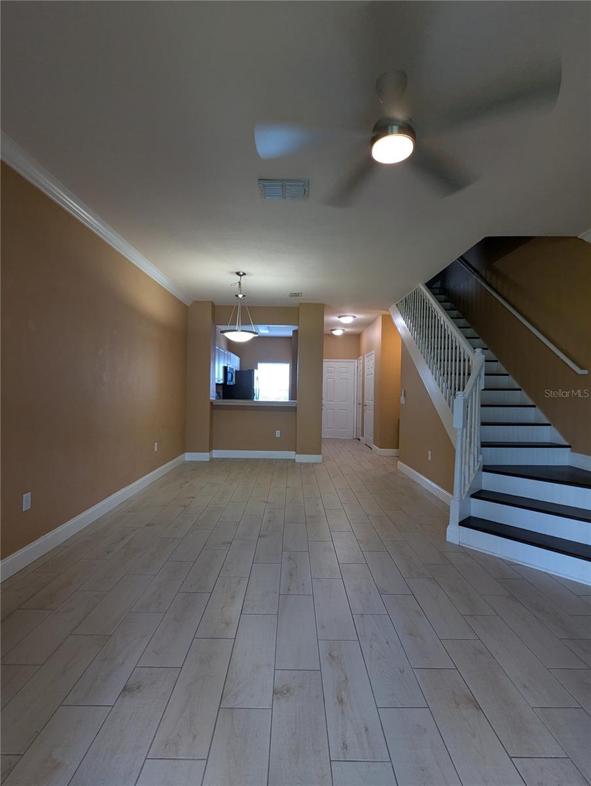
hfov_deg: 78.2
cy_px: 393
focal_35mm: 16
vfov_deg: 94.4
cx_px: 296
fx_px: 363
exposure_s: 1/30
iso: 90
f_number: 2.2
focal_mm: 2.35
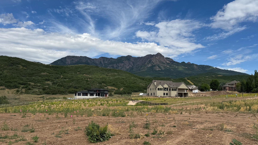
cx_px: 134
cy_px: 80
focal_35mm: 32
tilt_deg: +4.0
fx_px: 219
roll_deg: -1.3
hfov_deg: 61.0
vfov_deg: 36.6
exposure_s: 1/6410
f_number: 1.78
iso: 80
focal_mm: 6.76
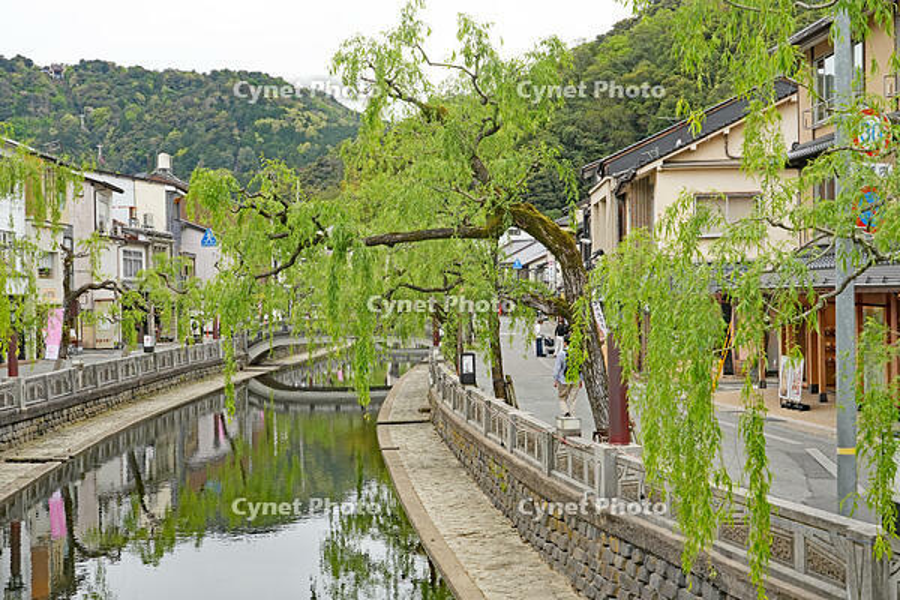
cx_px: 450
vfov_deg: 26.0
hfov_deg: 38.2
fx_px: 1300
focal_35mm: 52
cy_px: 300
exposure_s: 1/160
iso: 400
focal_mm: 52
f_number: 11
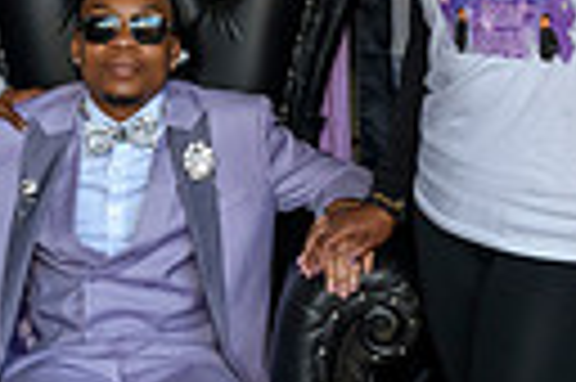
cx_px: 237
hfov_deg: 17.1
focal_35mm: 120
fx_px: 1918
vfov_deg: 11.4
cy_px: 169
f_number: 5.6
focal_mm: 24
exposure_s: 1/160
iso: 1800
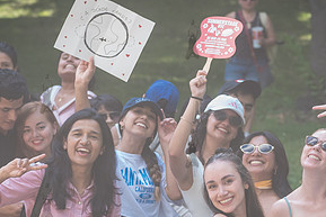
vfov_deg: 5.4
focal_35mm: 253
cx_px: 182
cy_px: 166
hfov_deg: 8.1
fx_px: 2292
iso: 500
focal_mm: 100
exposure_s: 1/250
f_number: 4.5
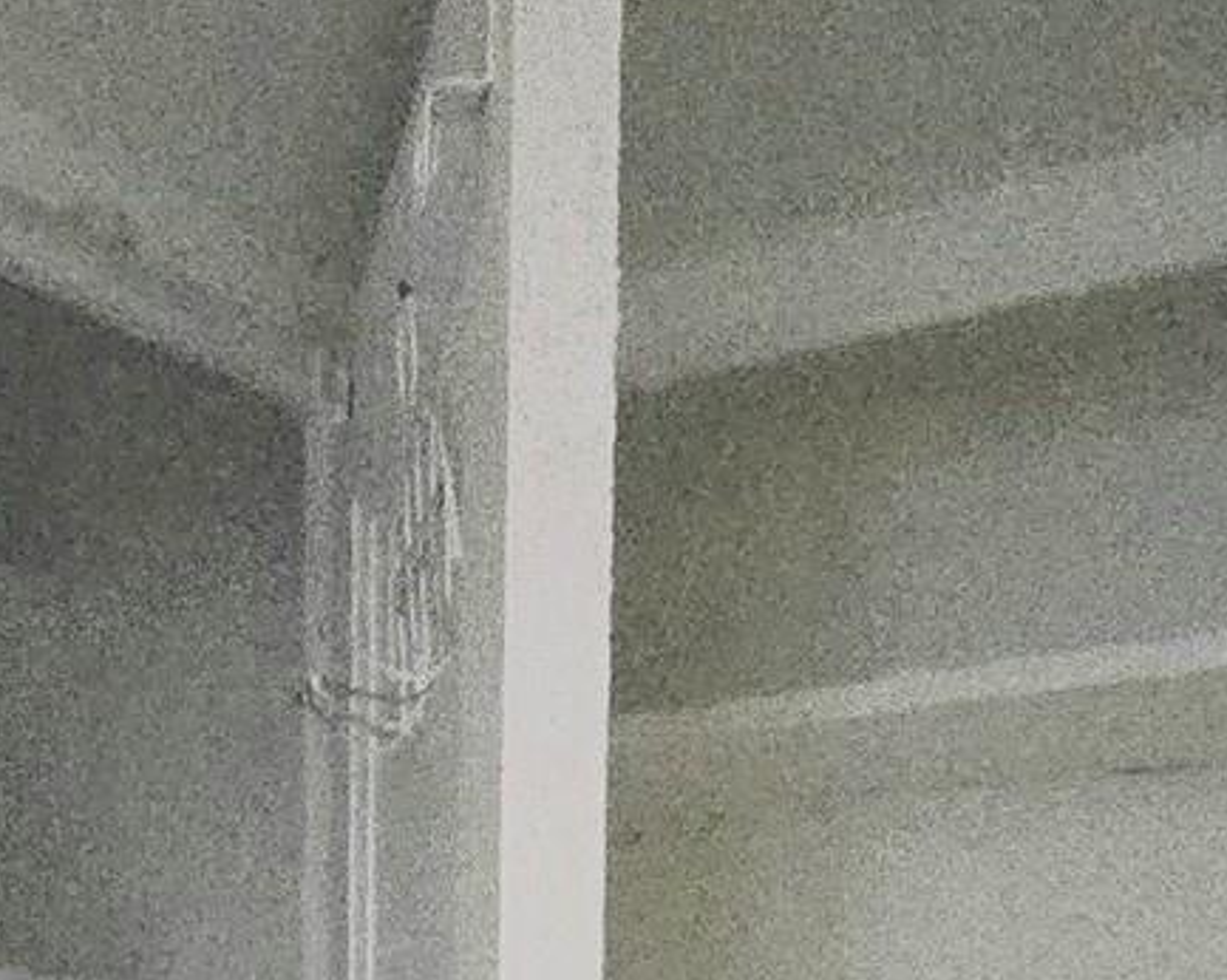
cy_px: 1483
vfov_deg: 21.3
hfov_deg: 31.1
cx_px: 346
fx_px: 2178
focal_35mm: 60
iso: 3200
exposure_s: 1/24
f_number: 2.2
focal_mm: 2.2
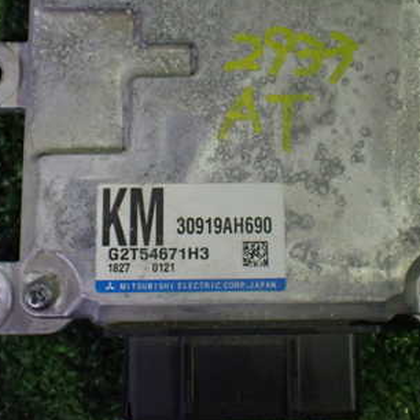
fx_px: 714
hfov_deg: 32.7
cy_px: 162
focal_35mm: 52
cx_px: 237
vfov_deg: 32.7
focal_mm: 5.4
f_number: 2.3
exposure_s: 1/125
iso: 640
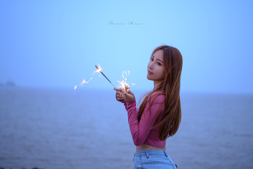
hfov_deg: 39.6
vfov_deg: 27.0
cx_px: 126
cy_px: 84
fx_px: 351
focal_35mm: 50
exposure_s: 1/50
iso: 125
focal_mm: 50
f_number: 1.8
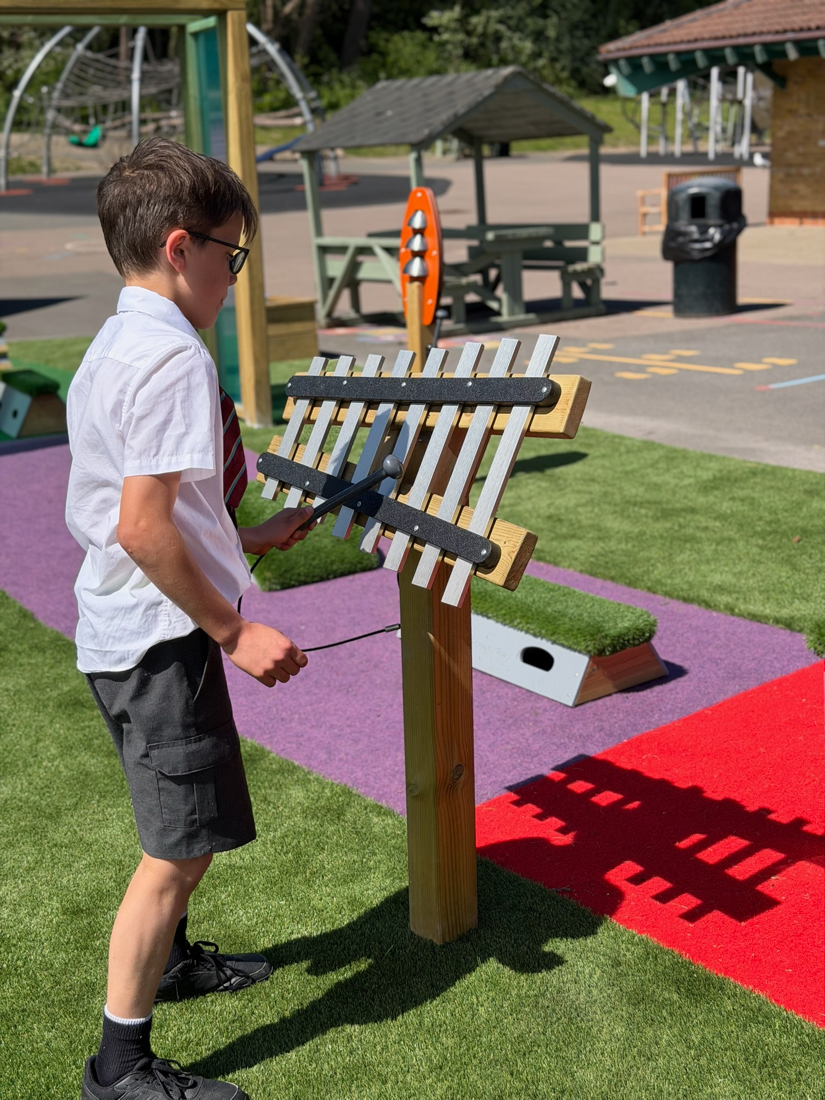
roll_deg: +0.5
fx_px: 1525
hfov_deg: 30.3
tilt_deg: -19.6
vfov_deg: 39.7
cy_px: 550
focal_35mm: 48
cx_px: 412
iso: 80
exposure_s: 1/5208
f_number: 1.78
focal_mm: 6.76
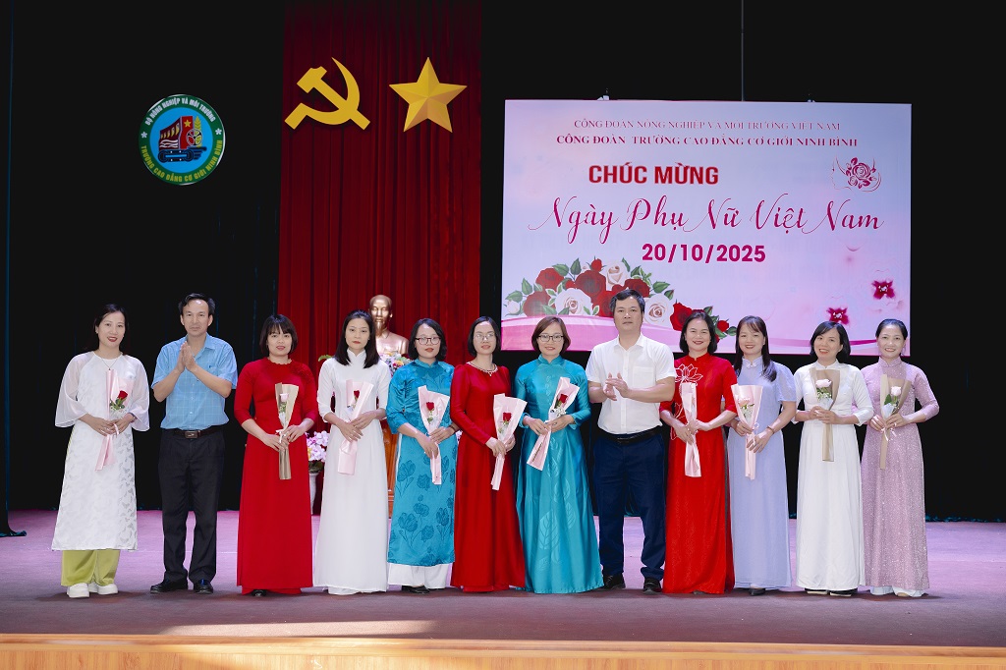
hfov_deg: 42.8
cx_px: 503
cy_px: 335
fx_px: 1285
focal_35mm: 46
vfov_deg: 29.2
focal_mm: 46
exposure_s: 1/125
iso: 1000
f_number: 3.2
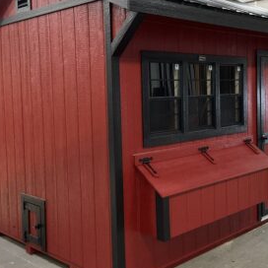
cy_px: 117
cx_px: 150
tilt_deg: -3.6
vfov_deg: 35.3
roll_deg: +2.1
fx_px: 420
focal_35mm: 48
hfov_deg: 35.3
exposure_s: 1/60
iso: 250
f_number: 1.8
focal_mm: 3
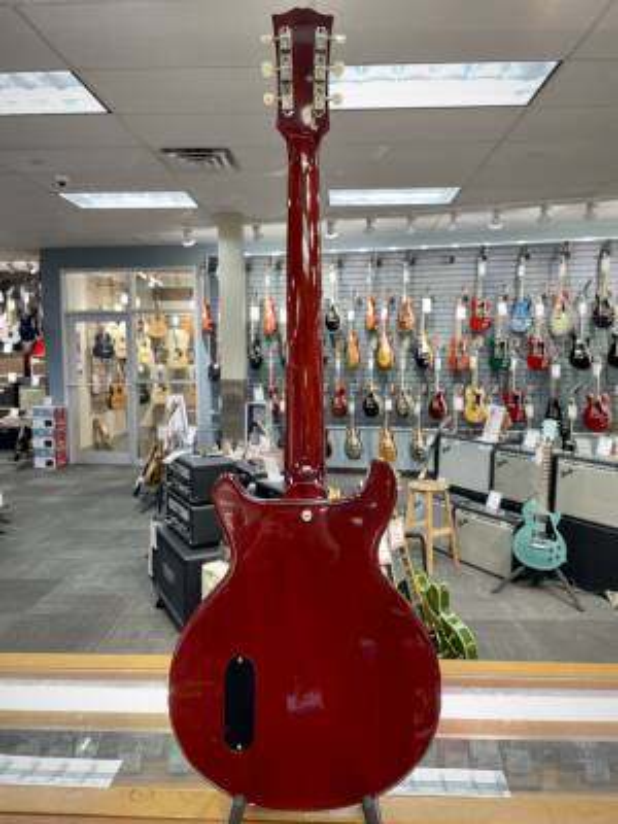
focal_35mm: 26
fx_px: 619
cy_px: 412
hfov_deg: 53.1
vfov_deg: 67.3
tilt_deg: -5.2
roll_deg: +0.6
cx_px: 309
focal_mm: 4.2
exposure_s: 1/60
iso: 200
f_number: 1.6
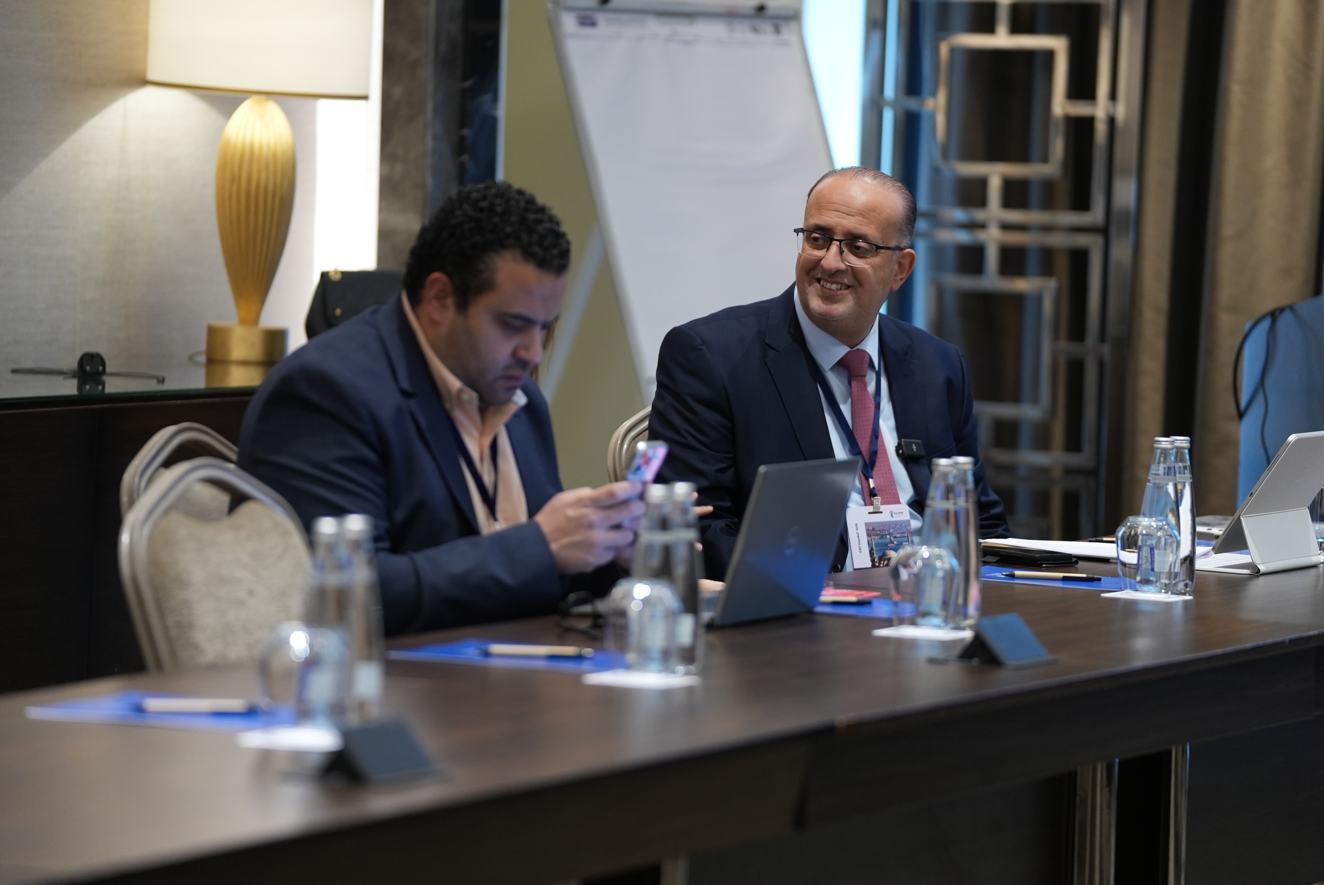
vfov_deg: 8.6
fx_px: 5851
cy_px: 442
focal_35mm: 159
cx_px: 662
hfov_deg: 12.9
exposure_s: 1/80
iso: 2000
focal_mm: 159
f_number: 2.8
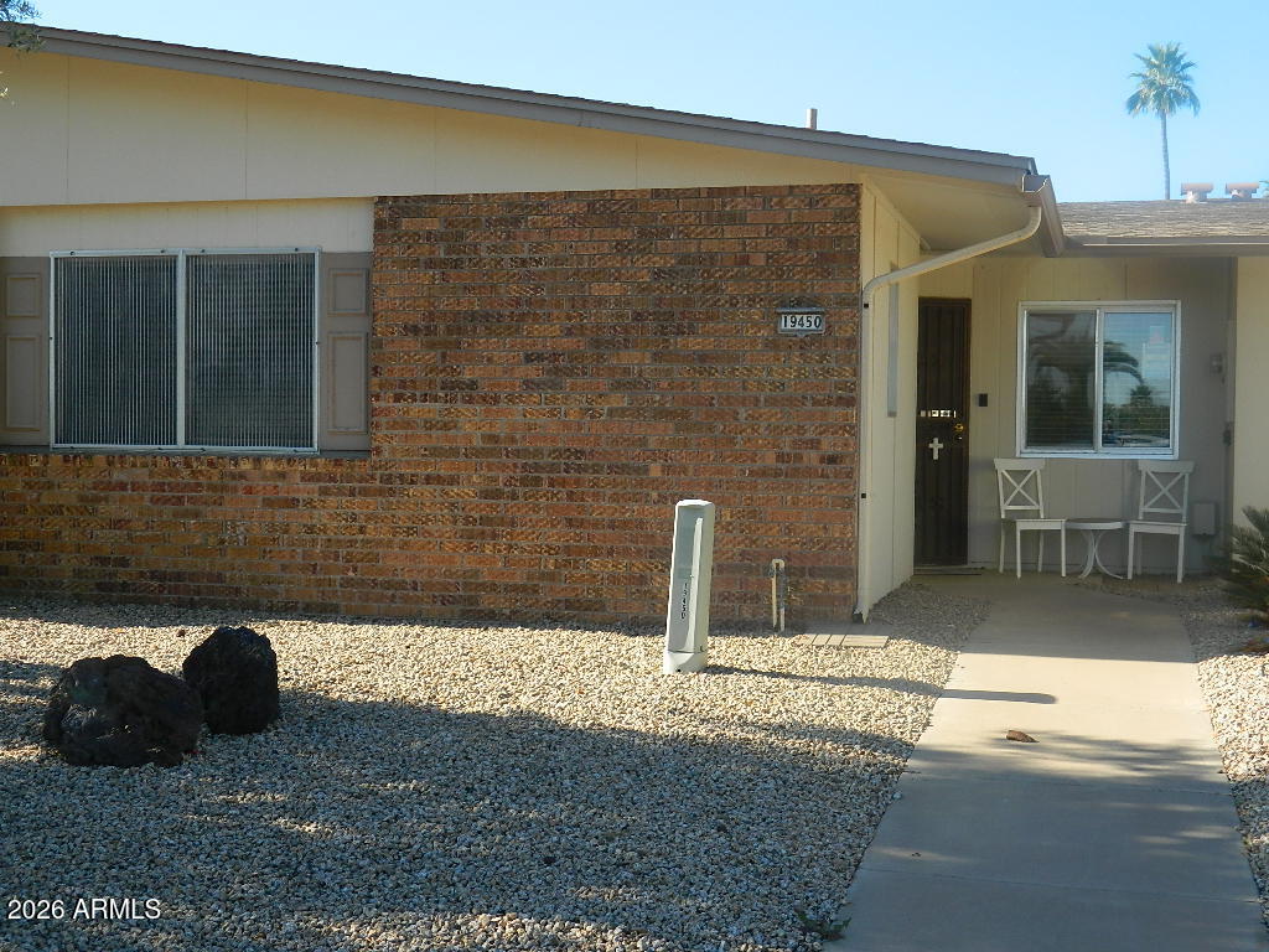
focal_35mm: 47
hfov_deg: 40.4
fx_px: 1723
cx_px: 634
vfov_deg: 30.9
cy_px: 476
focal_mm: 8.4
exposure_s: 1/320
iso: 80
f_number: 3.6
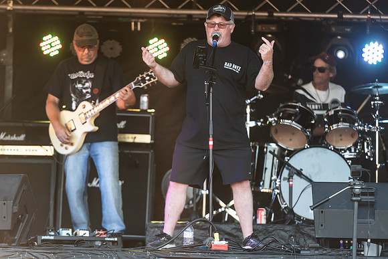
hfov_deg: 9.6
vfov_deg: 6.4
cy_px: 130
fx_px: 2305
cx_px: 188
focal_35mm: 214
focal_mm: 200
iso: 500
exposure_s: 1/640
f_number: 2.8
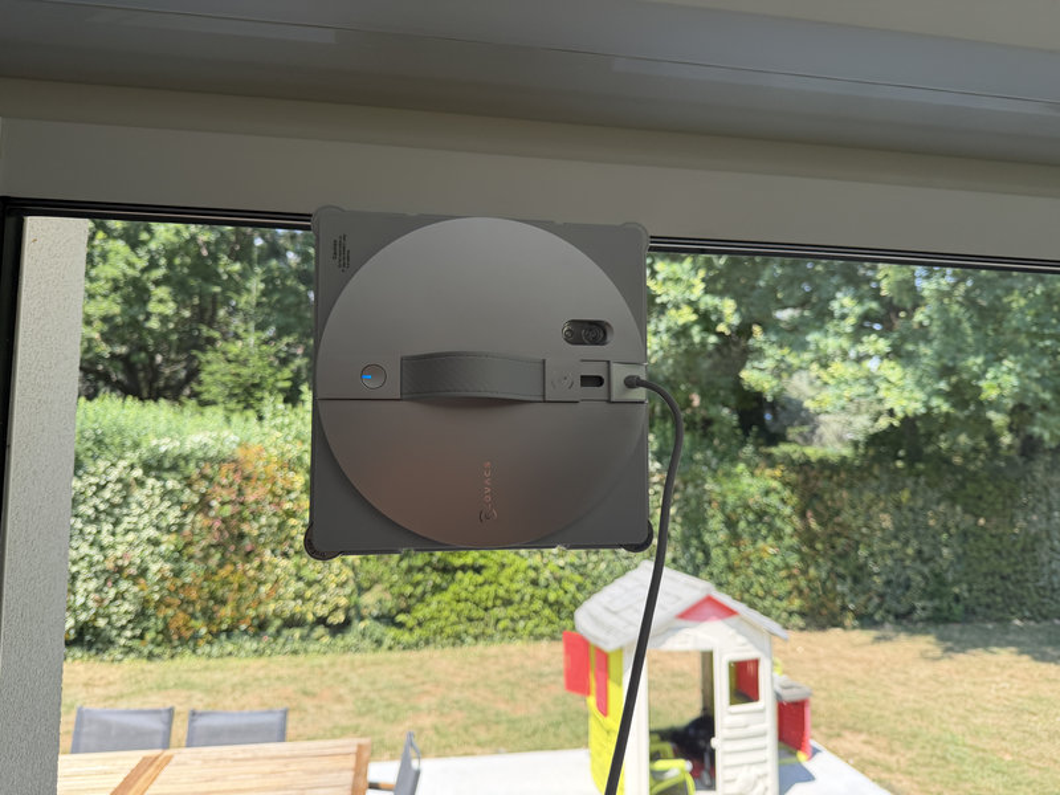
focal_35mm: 24
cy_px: 398
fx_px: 735
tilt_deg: +5.0
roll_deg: +0.2
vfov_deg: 56.8
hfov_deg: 71.6
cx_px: 530
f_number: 1.78
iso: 100
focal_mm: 6.76
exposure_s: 1/898
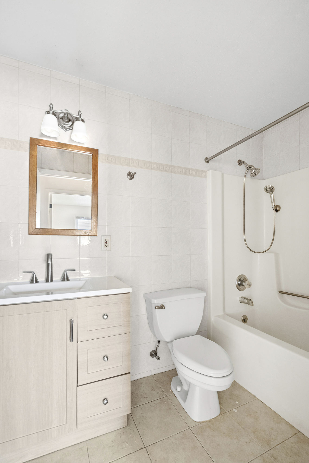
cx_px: 154
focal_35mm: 16
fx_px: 206
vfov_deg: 96.7
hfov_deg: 73.7
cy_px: 232
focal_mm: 16
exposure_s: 1/10
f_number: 8
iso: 1600
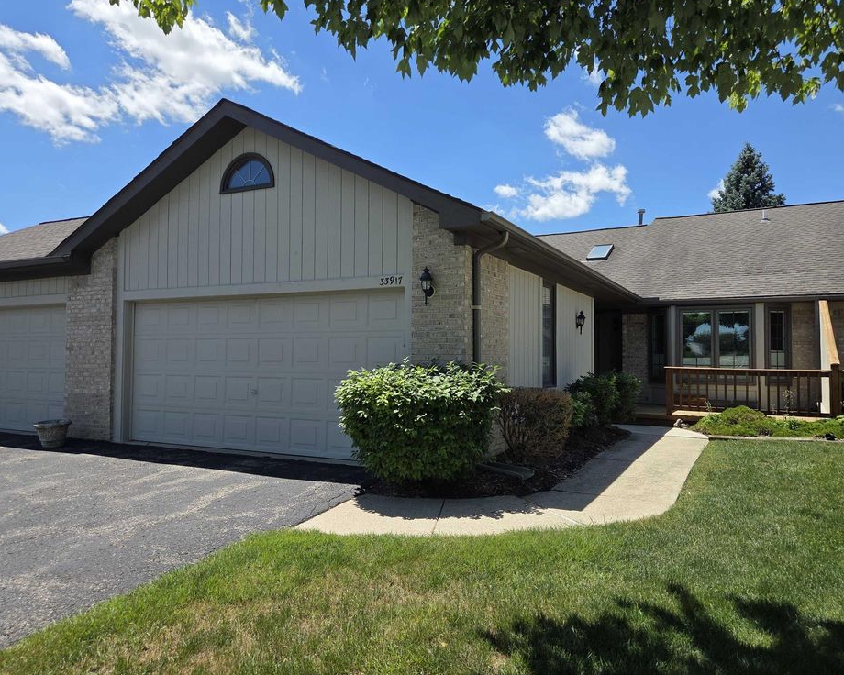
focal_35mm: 25
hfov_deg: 68.1
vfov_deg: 56.8
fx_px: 624
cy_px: 339
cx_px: 438
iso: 80
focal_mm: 5.4
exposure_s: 1/4460
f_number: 1.8
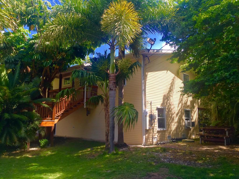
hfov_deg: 61.7
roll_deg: -2.1
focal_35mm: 29
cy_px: 90
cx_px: 120
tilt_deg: +8.9
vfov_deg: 48.2
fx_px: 200
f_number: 2.2
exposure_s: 1/557
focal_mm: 4.15
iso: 32
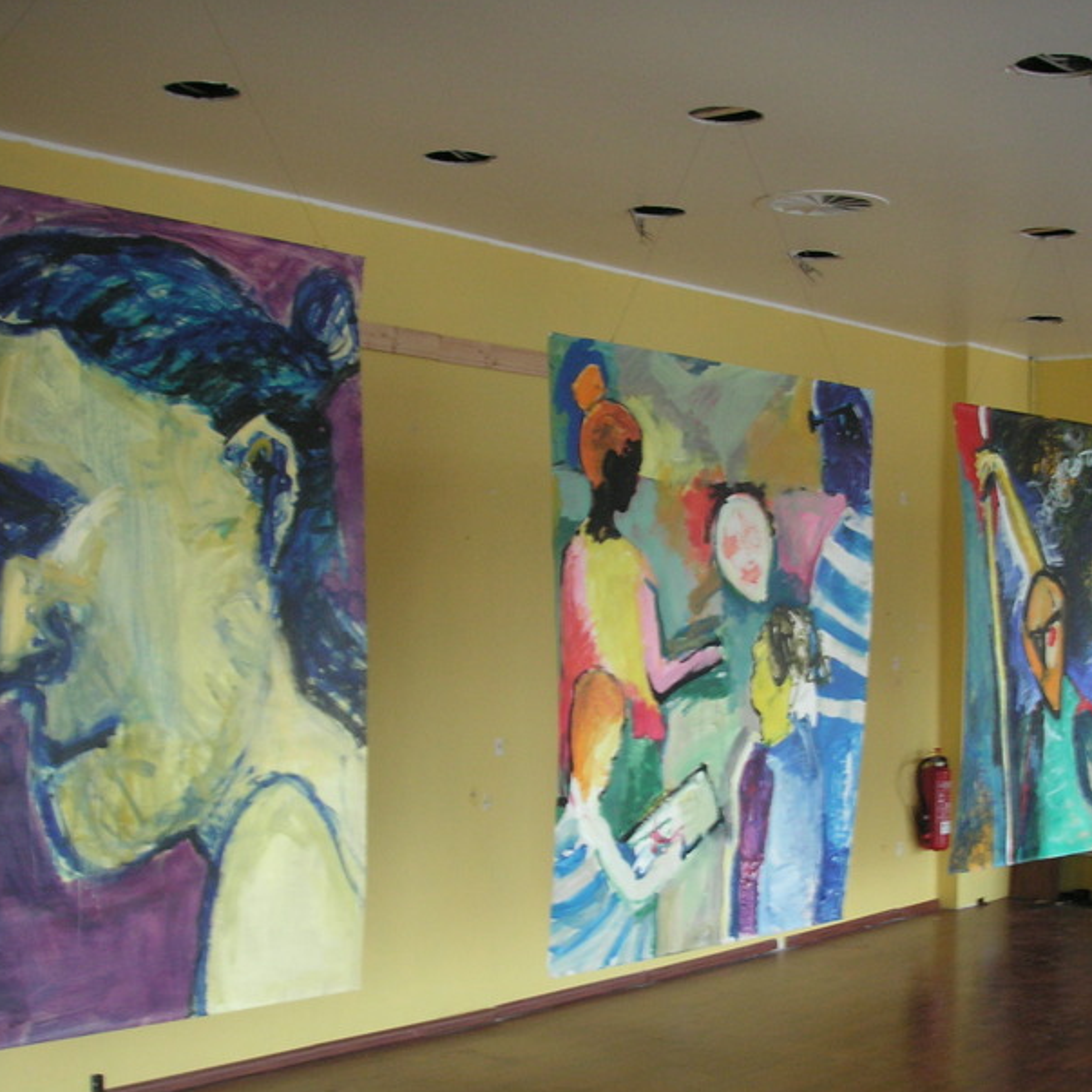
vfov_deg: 32.7
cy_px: 614
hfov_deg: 32.4
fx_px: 1856
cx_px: 749
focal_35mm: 52
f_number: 3.3
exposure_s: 1/20
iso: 100
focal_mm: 6.3
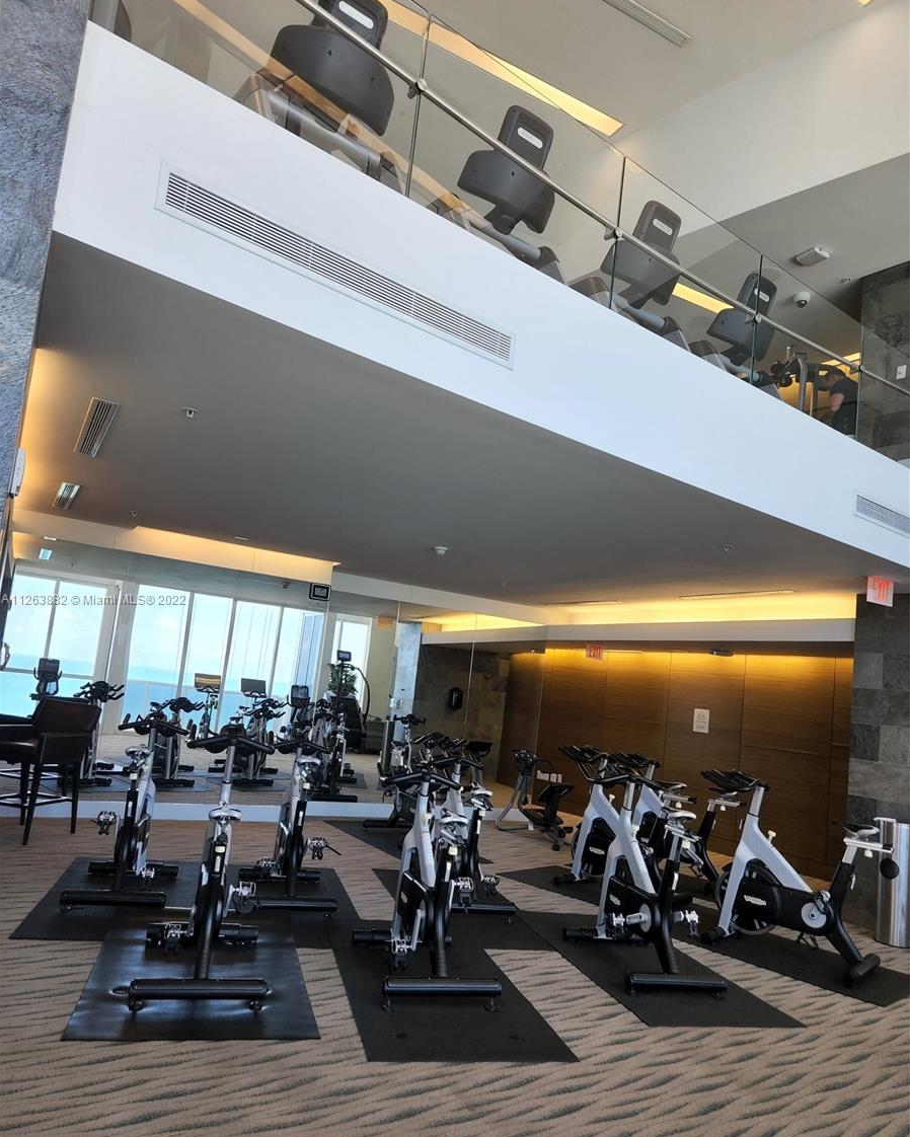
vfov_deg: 70.2
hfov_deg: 58.8
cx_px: 455
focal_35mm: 24
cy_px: 600
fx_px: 808
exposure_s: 1/180
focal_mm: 5.4
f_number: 1.8
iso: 50
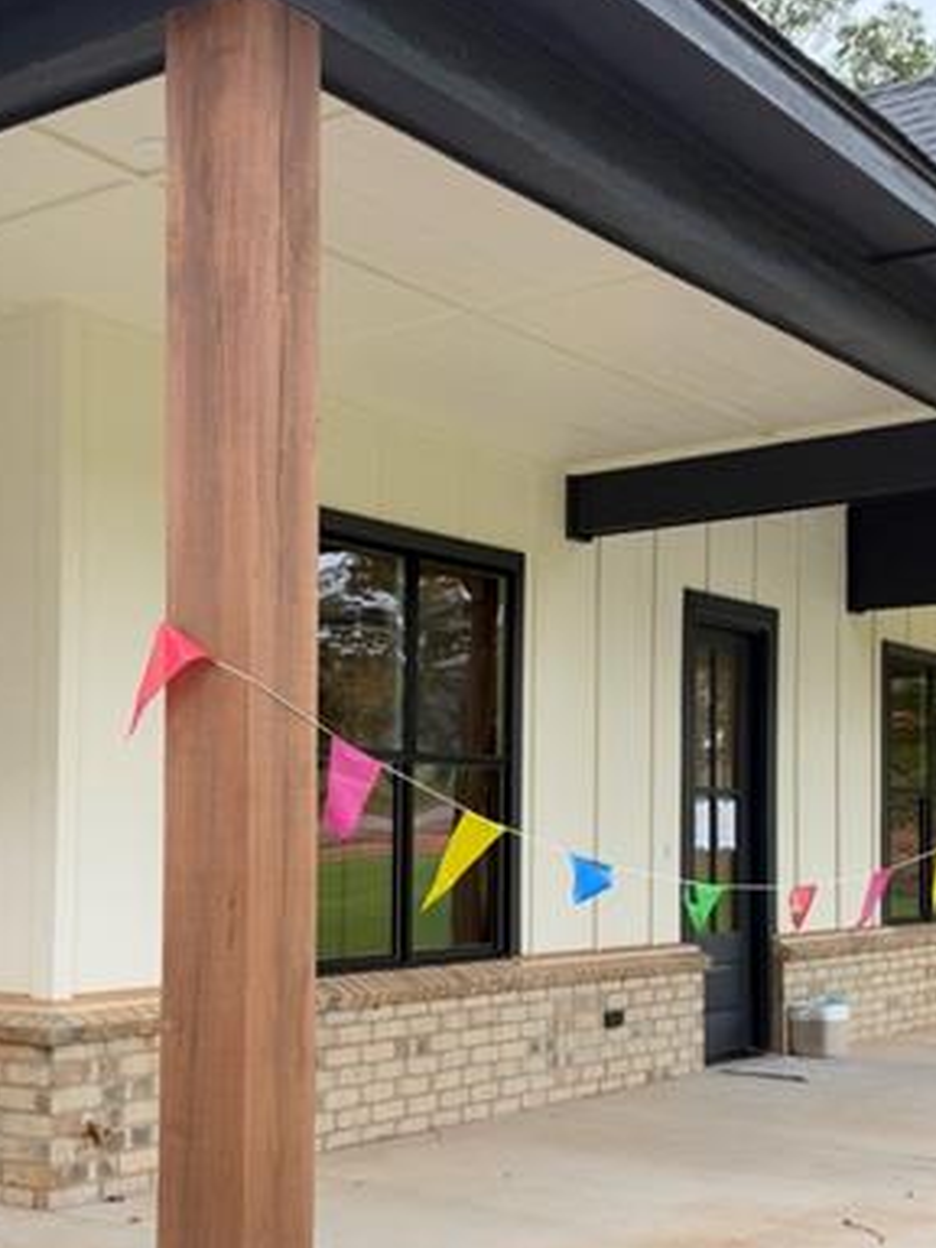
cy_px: 760
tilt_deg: +2.9
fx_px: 1731
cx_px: 341
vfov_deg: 39.5
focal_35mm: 48
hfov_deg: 30.1
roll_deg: -1.1
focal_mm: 6.93
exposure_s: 1/290
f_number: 1.8
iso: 80
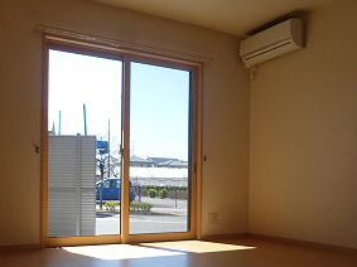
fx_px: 402
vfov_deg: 36.0
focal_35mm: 39
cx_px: 168
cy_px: 198
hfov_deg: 47.9
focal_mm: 4.5
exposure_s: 1/320
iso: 100
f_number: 3.1
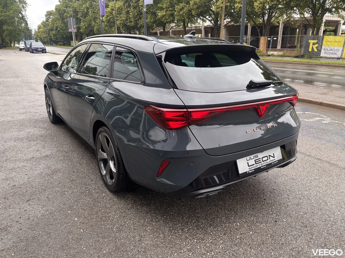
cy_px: 129
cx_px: 172
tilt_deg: -17.7
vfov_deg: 53.1
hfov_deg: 67.3
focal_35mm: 26
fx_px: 259
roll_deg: +0.8
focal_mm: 5.96
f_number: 1.6
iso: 50
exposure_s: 1/364
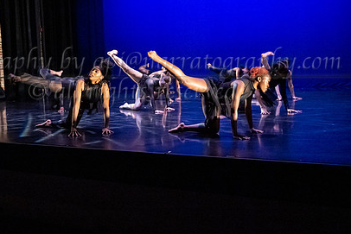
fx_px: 400
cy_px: 80
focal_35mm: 41
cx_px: 129
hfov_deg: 46.9
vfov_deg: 32.4
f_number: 2.8
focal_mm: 28
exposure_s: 1/250
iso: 6400
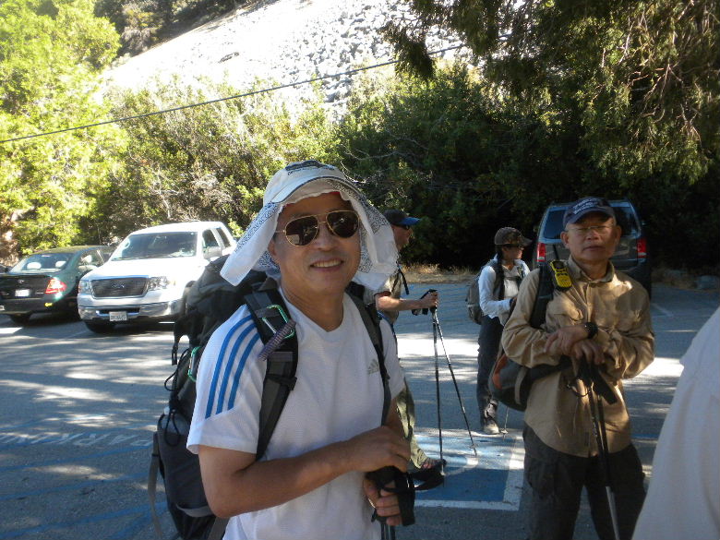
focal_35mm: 37
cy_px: 270
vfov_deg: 38.7
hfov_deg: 50.1
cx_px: 360
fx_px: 770
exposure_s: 1/493
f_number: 3.5
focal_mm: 6.6
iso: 380
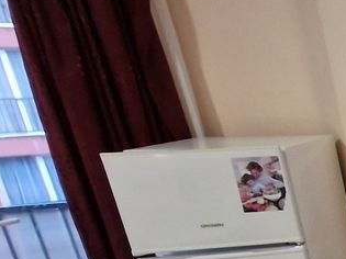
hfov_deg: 17.0
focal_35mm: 66
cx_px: 756
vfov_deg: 20.2
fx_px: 659
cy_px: 344
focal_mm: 2.2
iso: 640
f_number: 2.2
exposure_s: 1/30
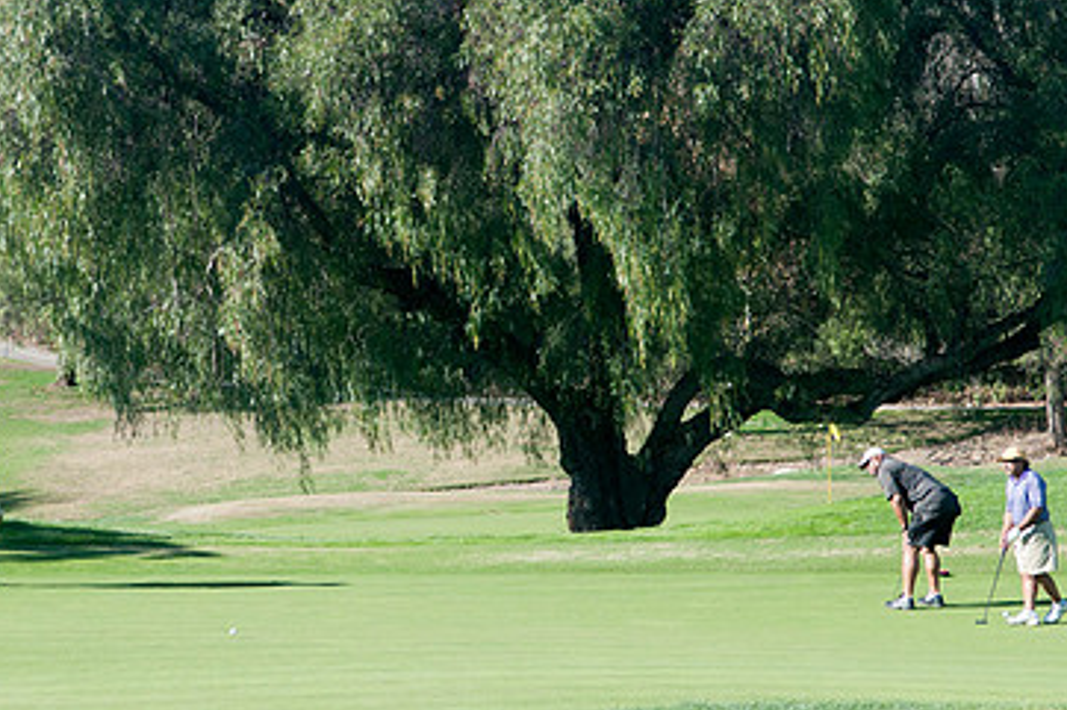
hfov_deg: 15.5
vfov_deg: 10.4
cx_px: 510
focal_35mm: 132
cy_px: 455
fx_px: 3910
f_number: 4.5
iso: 200
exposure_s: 1/320
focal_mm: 55
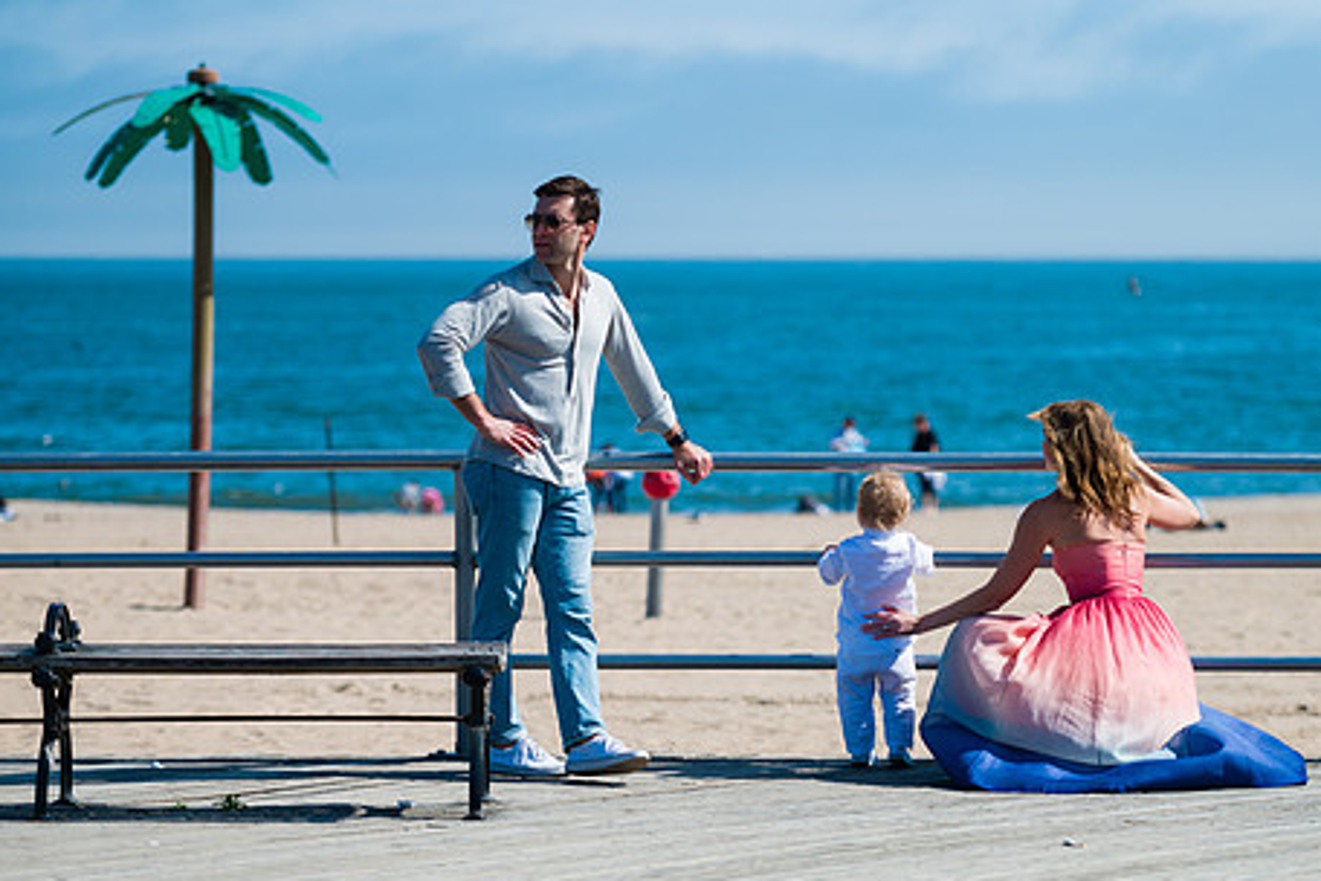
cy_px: 368
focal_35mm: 155
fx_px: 5687
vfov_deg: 8.9
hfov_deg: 13.2
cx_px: 837
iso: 200
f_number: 3.2
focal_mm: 122
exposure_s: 1/5000
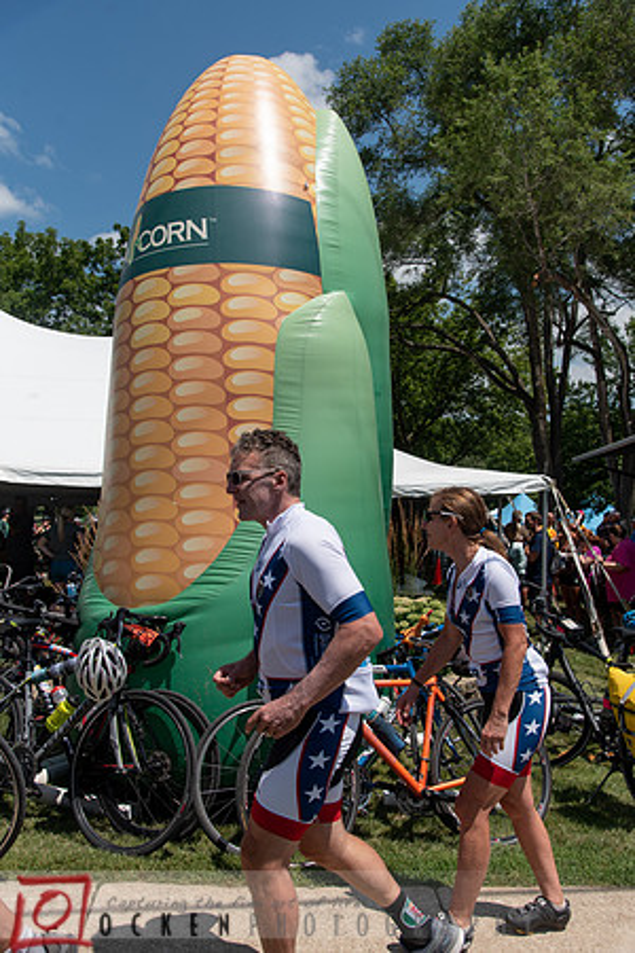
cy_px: 476
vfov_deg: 60.3
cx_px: 318
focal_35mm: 31
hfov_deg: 42.3
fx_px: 820
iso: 200
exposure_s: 1/1600
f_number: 5.6
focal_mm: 31
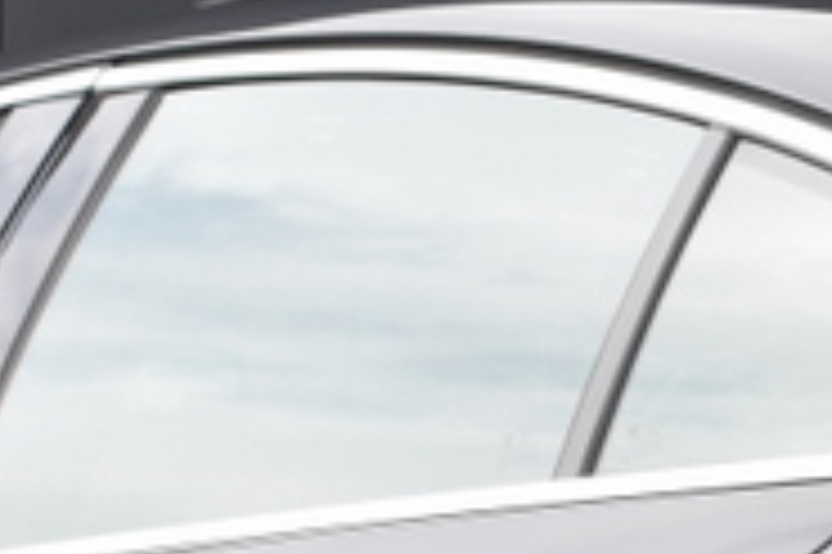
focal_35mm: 263
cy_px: 662
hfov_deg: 7.8
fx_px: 6078
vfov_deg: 5.2
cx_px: 1025
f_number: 7.1
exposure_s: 1/200
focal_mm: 27
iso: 400
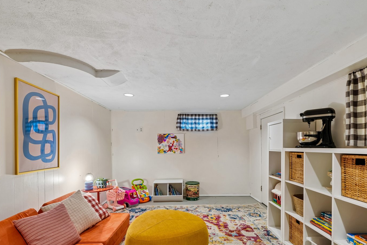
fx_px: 184
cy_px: 146
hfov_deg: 89.9
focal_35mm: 18
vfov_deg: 66.8
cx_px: 191
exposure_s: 1/3.33
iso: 250
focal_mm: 12
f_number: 8
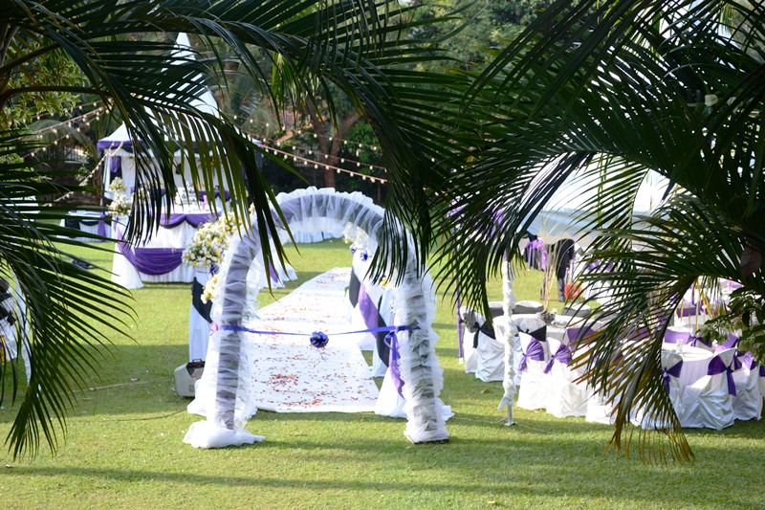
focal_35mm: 66
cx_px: 382
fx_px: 1402
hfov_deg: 30.5
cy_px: 255
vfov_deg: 20.6
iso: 200
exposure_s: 1/160
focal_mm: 44
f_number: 6.3
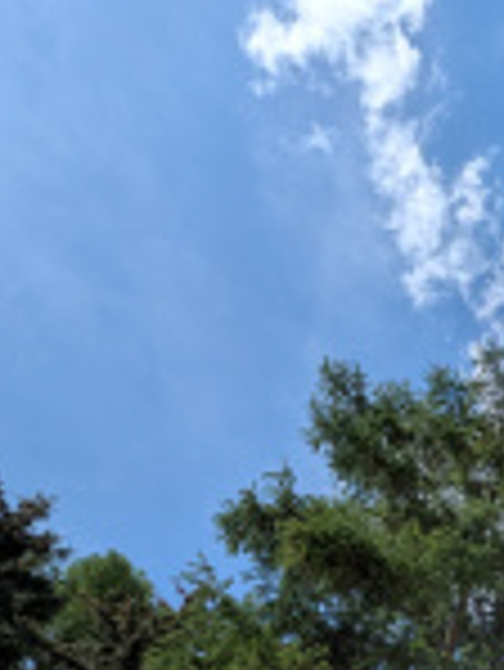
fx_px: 678
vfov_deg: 37.0
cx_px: 587
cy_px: 841
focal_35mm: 35
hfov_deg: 33.9
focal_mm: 1.95
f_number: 2.2
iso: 46
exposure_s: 1/2994
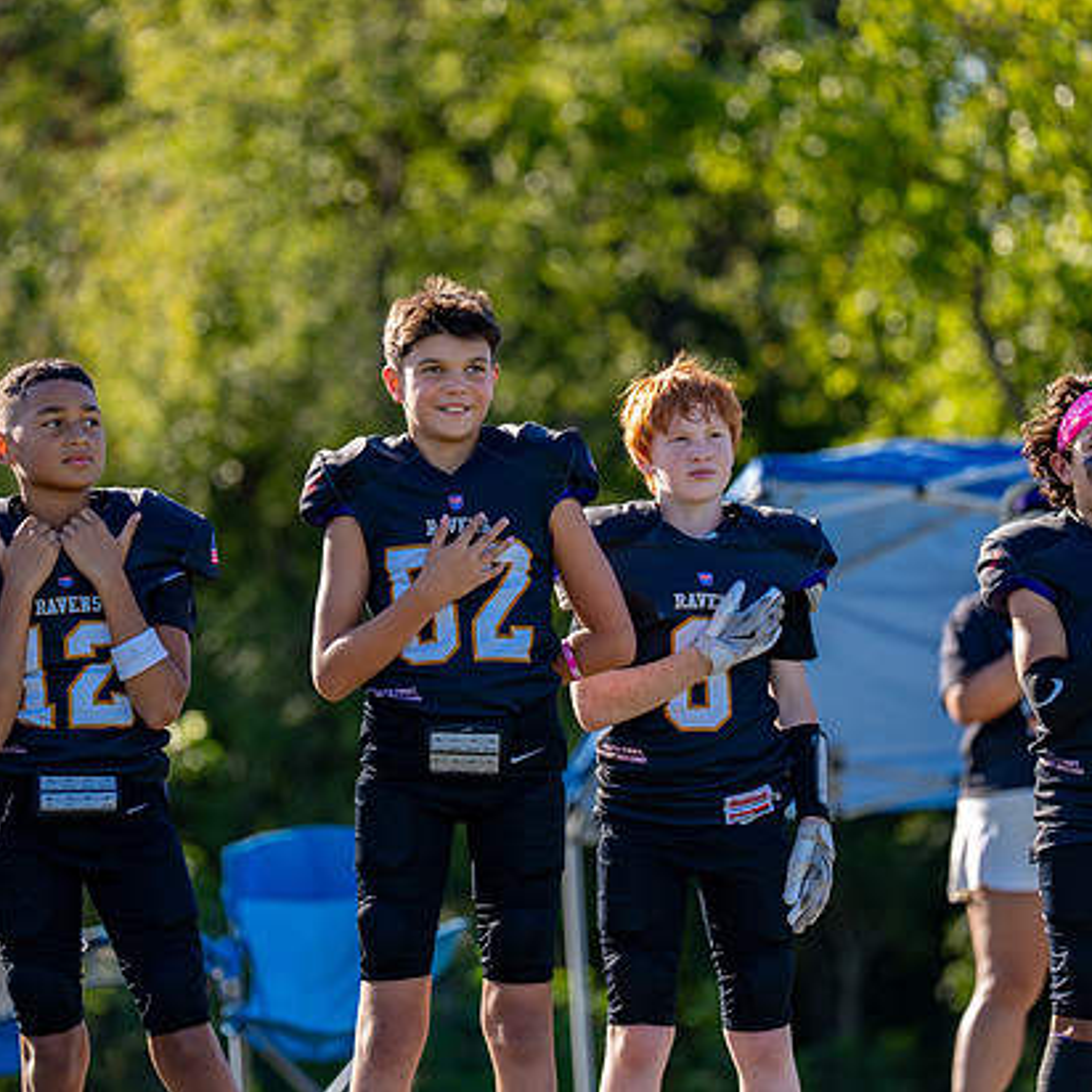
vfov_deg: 8.9
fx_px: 7031
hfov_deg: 8.9
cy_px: 546
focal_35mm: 197
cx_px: 458
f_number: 2.8
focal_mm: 152
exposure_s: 1/1000
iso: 160
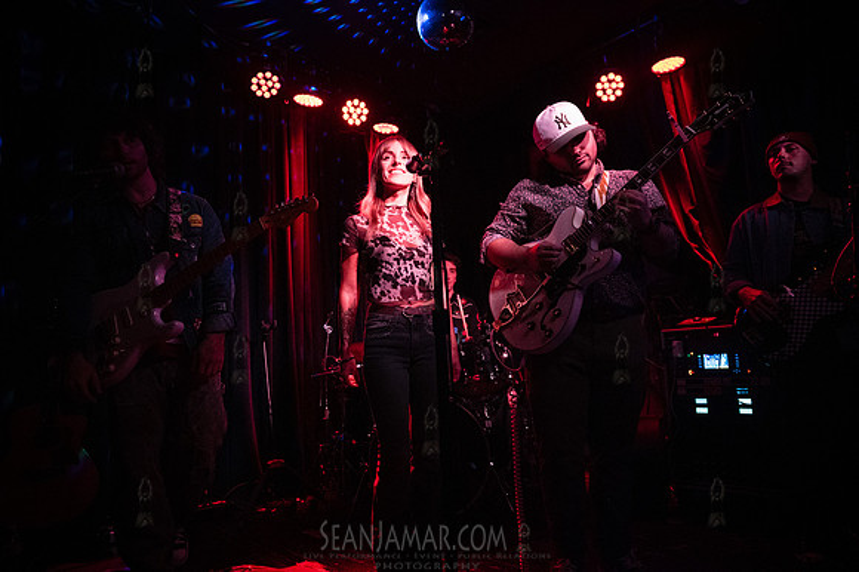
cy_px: 286
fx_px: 572
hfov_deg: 73.8
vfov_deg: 53.1
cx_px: 430
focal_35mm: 24
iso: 12800
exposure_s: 1/320
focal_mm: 24
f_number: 3.5
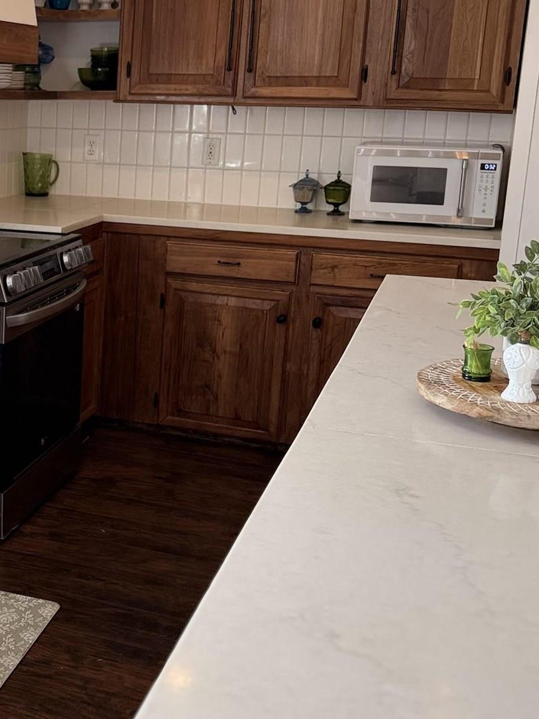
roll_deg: -0.6
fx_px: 1059
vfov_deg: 37.4
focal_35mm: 51
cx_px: -15
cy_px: 320
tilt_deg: -9.6
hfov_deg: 26.8
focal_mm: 6.76
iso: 160
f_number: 1.78
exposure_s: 1/234
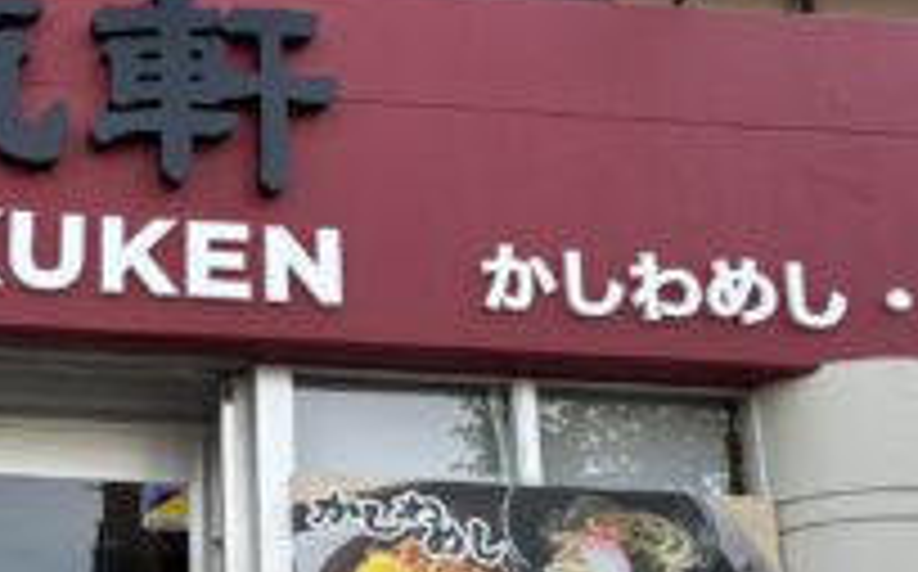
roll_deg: -2.1
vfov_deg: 19.9
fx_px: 1624
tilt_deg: +16.5
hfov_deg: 29.4
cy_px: 387
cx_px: -14
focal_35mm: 65
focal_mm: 5.96
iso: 50
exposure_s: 1/591
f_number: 1.6
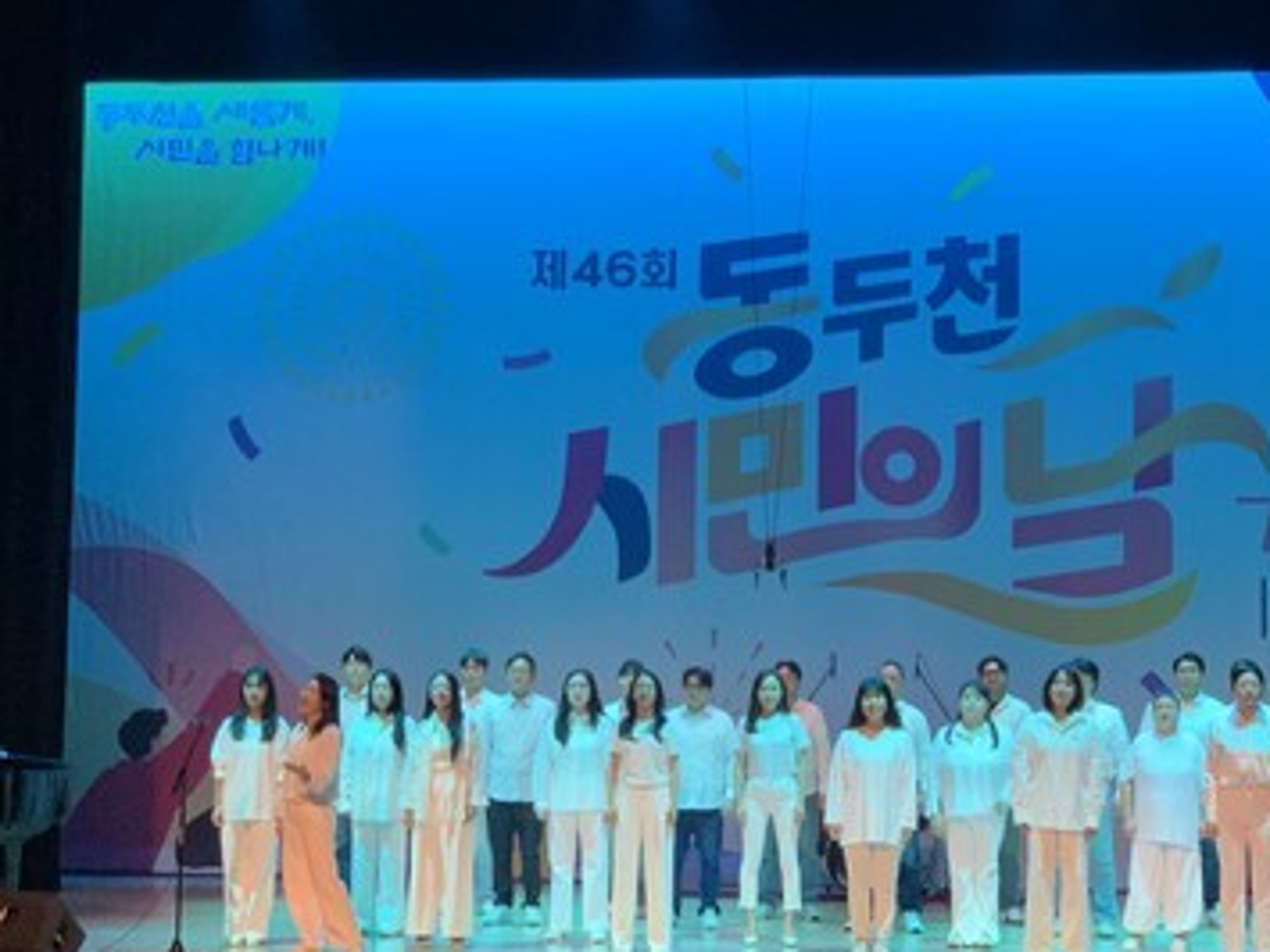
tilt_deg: +5.8
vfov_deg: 16.8
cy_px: 404
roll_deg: -1.1
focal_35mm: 88
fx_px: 3227
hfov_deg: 22.2
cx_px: 783
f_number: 2.4
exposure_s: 1/61
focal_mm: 6
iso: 100
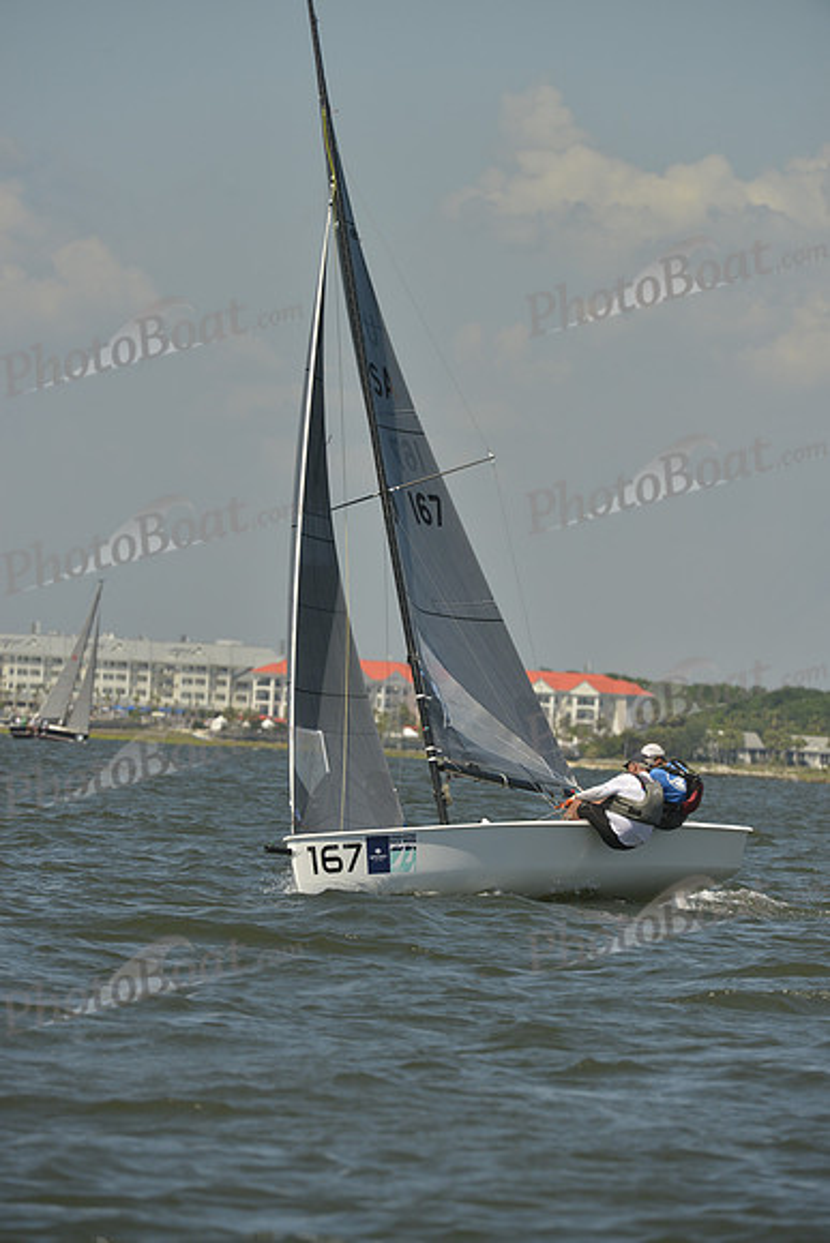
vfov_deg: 6.6
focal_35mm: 310
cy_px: 622
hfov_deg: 4.4
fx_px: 10714
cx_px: 415
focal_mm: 310
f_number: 8
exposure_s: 1/1600
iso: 280
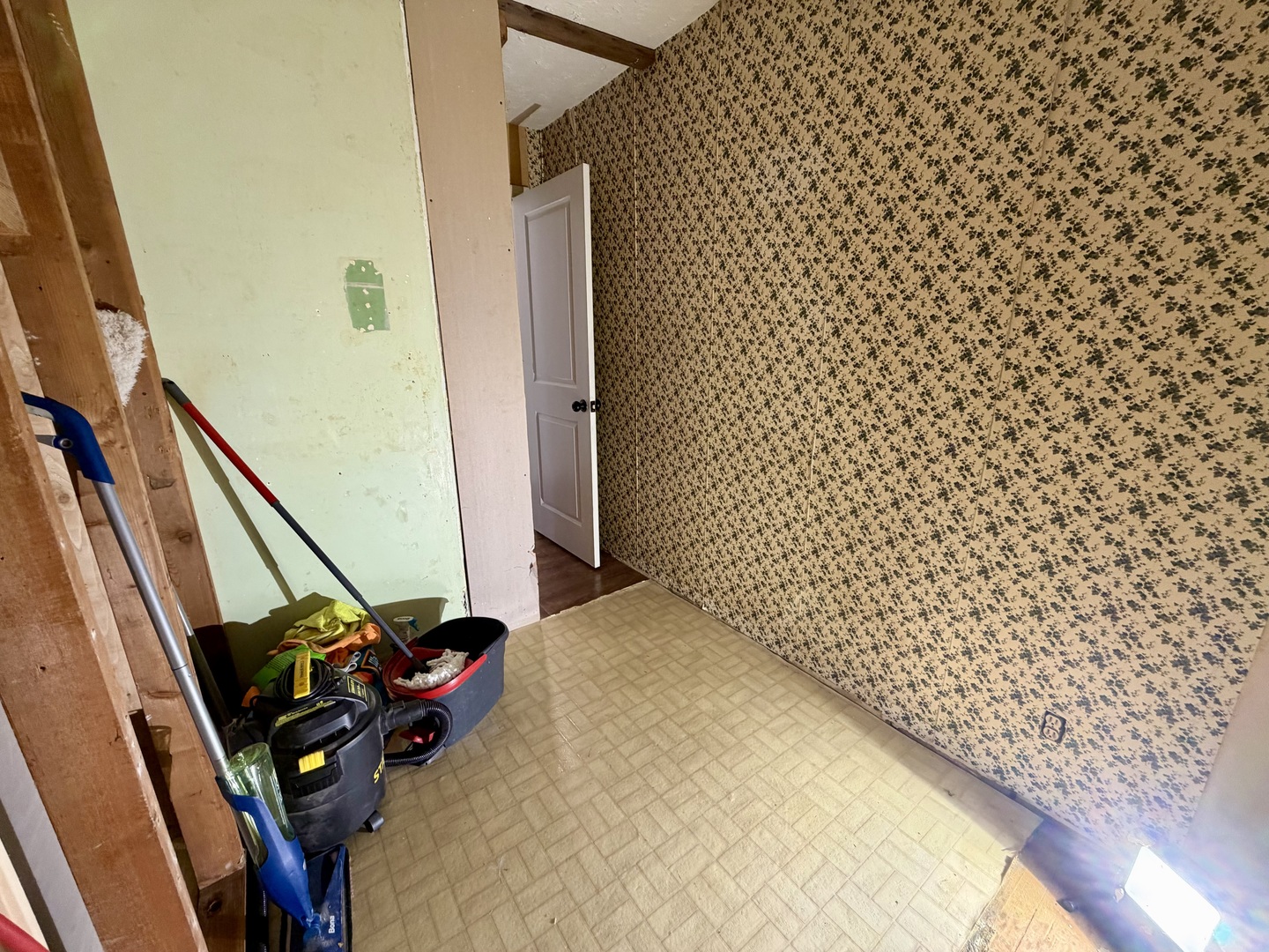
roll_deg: +1.1
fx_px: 513
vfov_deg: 85.7
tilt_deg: -15.9
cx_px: 634
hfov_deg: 102.1
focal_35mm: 14
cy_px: 476
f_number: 2.2
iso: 200
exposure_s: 1/60
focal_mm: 2.22
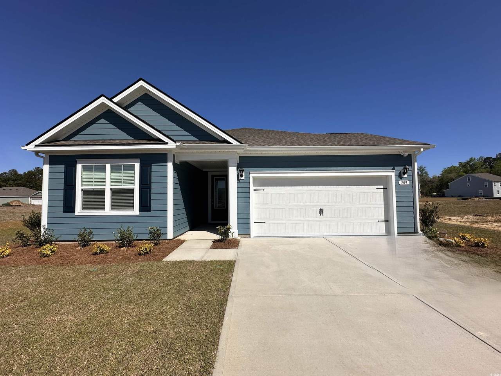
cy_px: 188
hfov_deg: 102.1
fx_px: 203
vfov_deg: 85.7
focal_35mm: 14
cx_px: 250
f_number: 2.2
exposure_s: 1/5291
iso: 50
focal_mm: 2.22
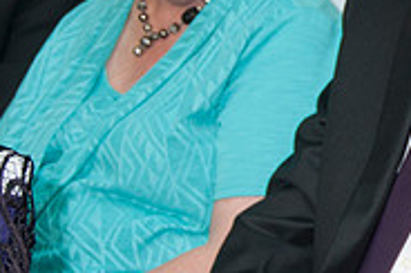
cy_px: -10
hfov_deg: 8.9
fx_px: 2587
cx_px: 583
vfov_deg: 6.0
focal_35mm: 227
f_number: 5.6
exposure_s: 1/60
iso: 400
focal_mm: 48
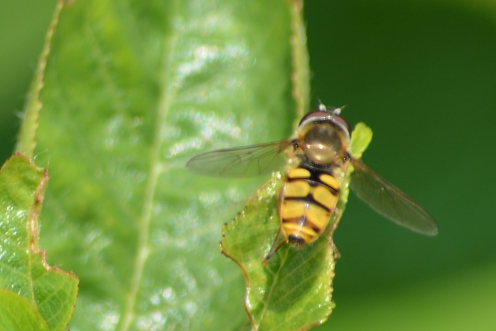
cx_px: 248
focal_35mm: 450
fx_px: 6200
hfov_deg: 4.6
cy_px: 166
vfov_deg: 3.1
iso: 100
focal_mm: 300
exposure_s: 1/160
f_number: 8
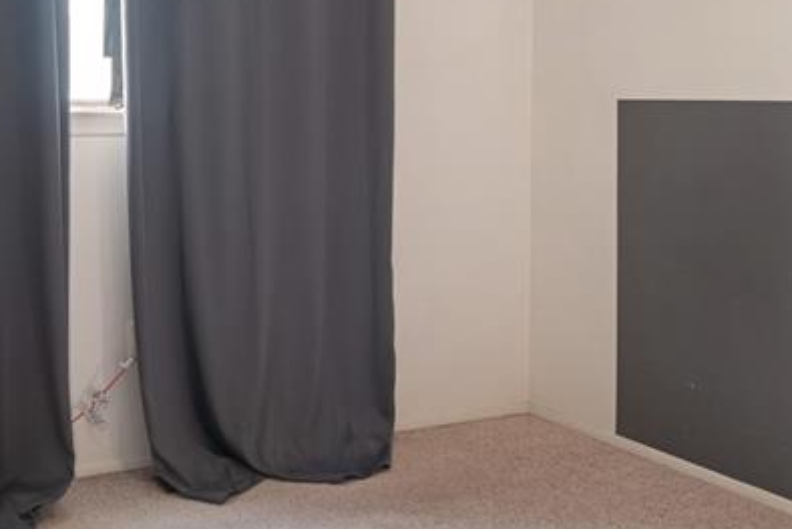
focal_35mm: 78
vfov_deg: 17.4
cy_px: 144
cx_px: 225
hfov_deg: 25.7
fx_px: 1717
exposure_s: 1/4
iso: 320
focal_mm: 30
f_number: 9
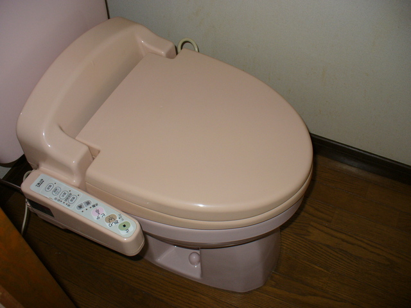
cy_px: 154
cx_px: 206
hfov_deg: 50.1
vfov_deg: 38.7
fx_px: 439
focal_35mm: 37
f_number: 2.8
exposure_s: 1/60
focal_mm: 6.1
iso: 100
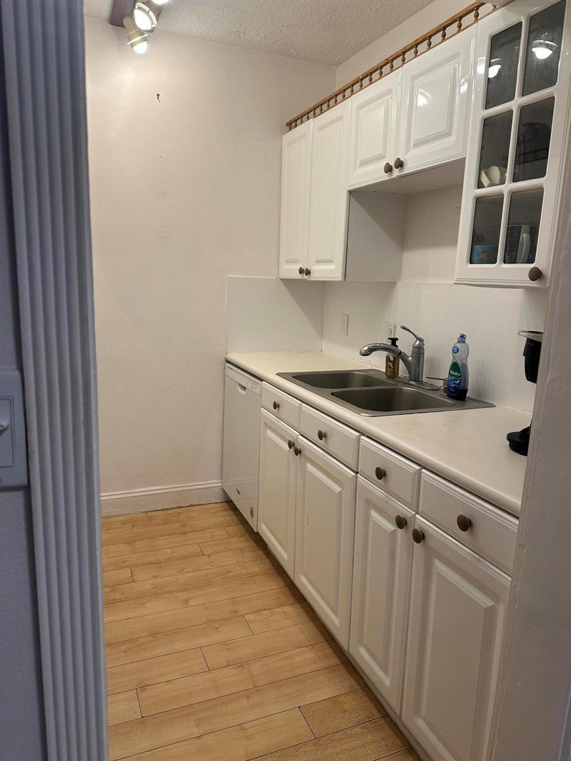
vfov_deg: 71.6
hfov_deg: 56.8
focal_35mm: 24
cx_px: 286
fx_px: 528
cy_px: 380
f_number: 1.78
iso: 100
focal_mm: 6.86
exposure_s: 1/120
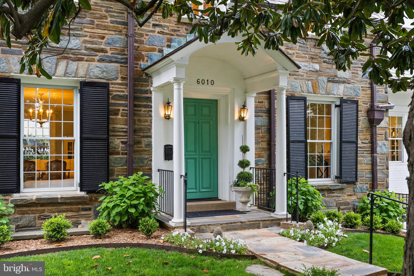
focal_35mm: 35
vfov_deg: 37.9
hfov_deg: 54.4
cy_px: 138
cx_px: 207
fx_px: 403
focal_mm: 35
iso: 500
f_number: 5.6
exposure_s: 1/125
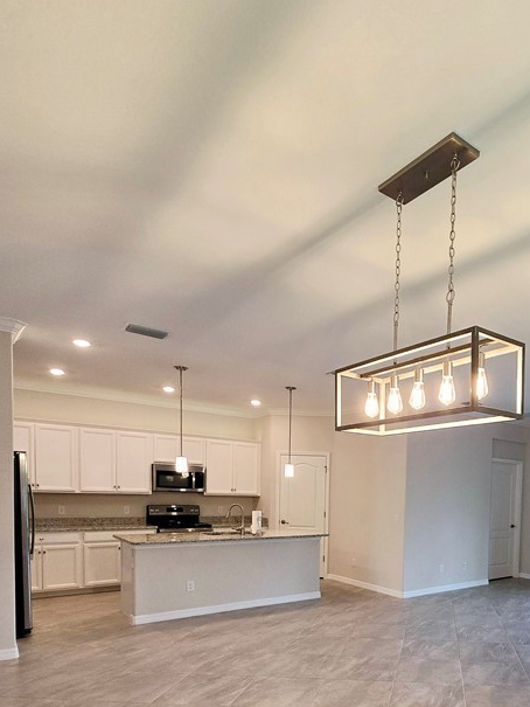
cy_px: 512
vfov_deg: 72.2
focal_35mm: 22
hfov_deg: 56.7
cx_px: 424
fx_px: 449
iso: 100
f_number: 2.2
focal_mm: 2.2
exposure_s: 1/120
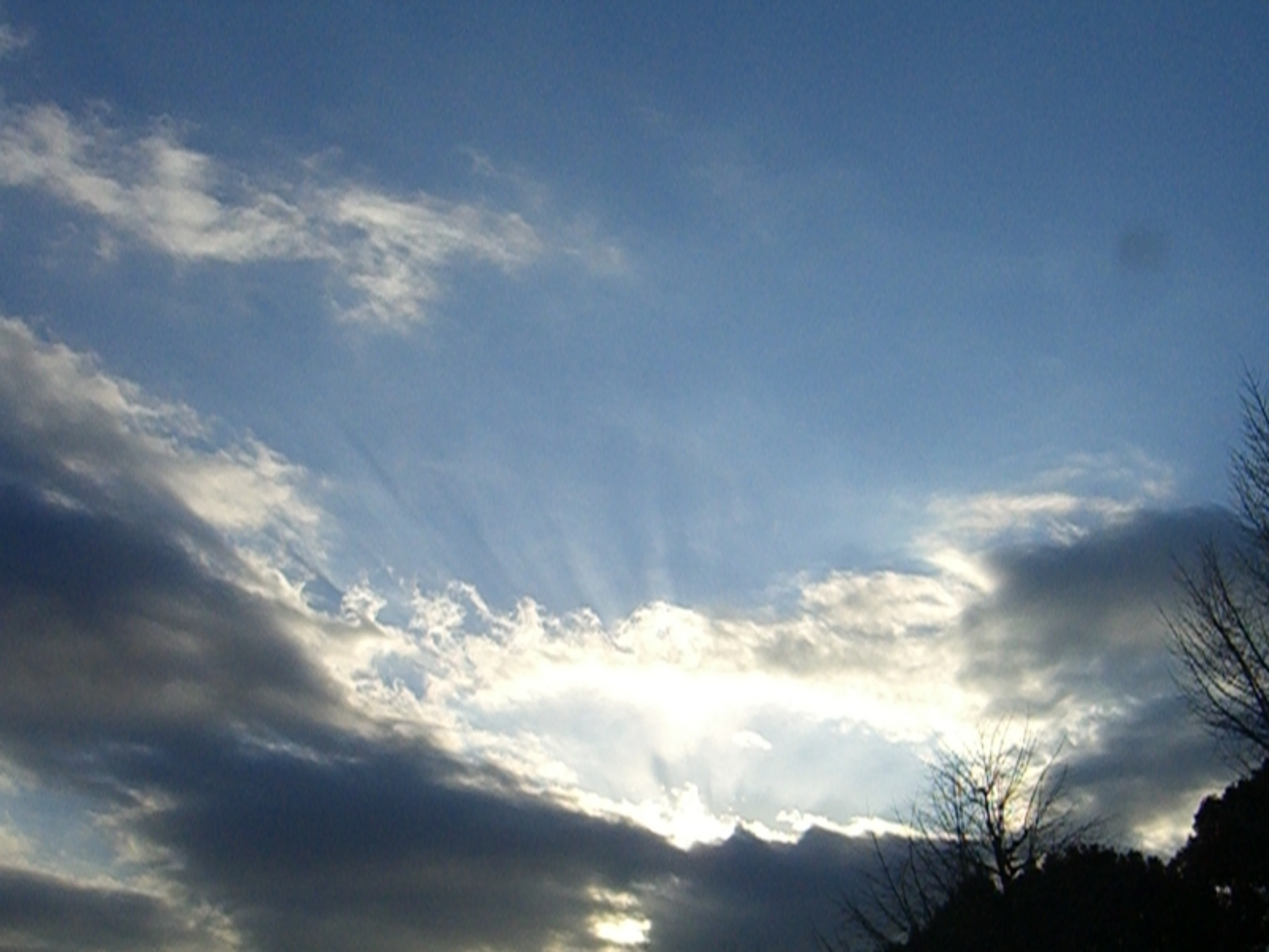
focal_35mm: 38
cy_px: 476
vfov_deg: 37.7
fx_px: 1393
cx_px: 634
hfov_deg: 49.0
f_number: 8
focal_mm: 7.9
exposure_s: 1/1600
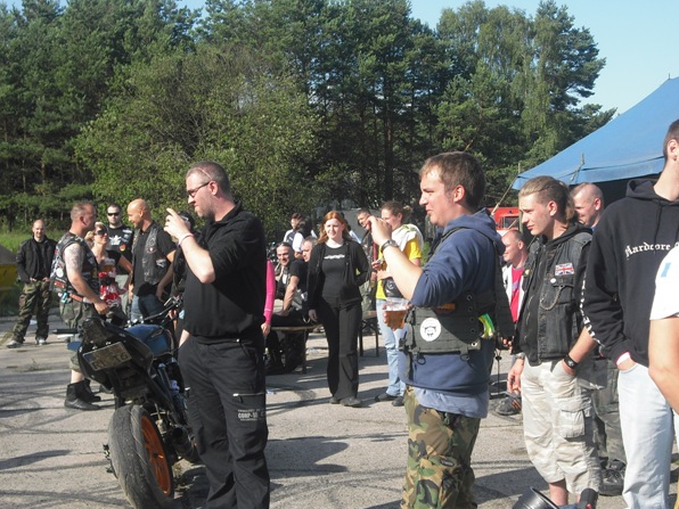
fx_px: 1275
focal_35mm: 65
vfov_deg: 22.6
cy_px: 256
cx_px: 345
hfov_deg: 29.8
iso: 64
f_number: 3.4
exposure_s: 1/500
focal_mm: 9
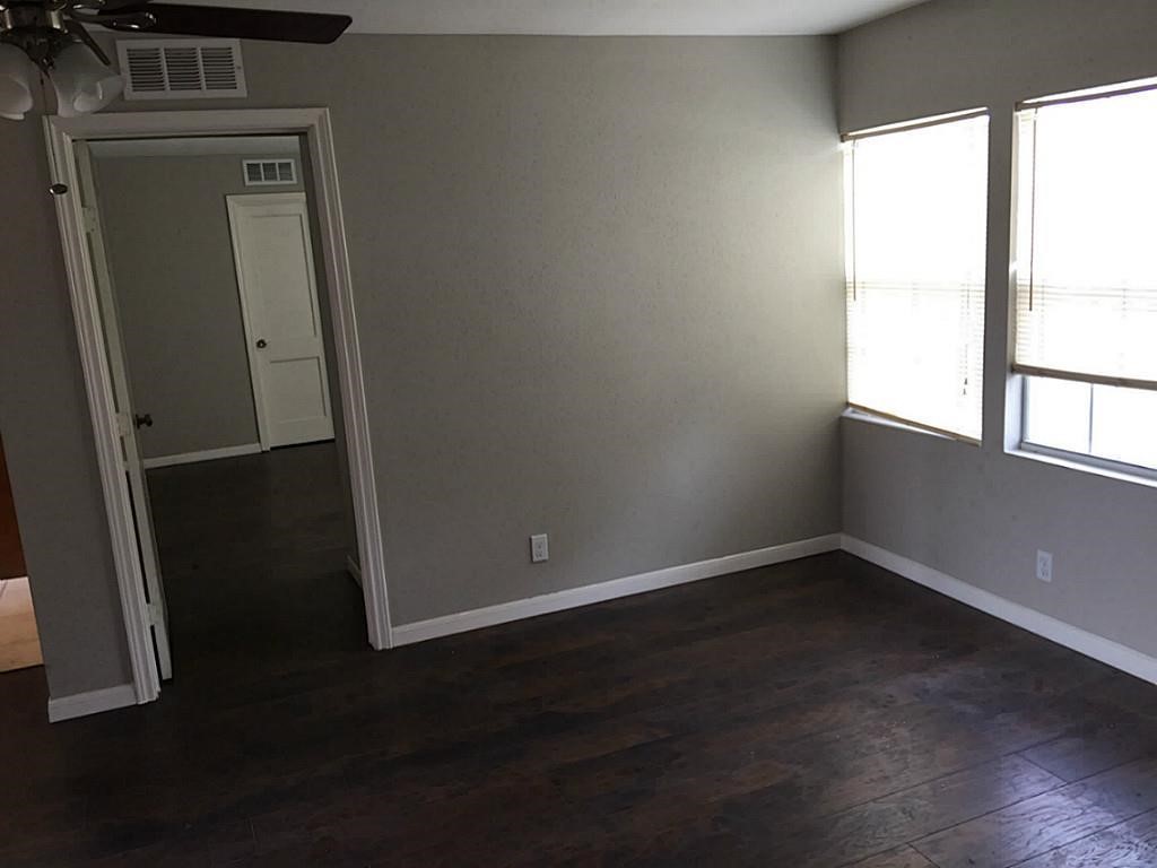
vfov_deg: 48.2
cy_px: 434
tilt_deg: -10.6
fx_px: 969
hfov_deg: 61.7
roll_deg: +3.9
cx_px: 578
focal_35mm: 29
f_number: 2.2
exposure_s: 1/40
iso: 40
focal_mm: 4.15
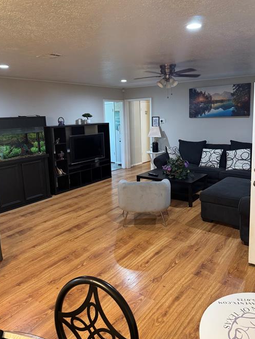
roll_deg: +2.7
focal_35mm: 28
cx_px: 135
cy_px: 154
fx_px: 275
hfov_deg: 49.7
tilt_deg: -8.6
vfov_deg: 63.3
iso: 320
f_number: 1.78
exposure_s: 1/60
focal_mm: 6.76
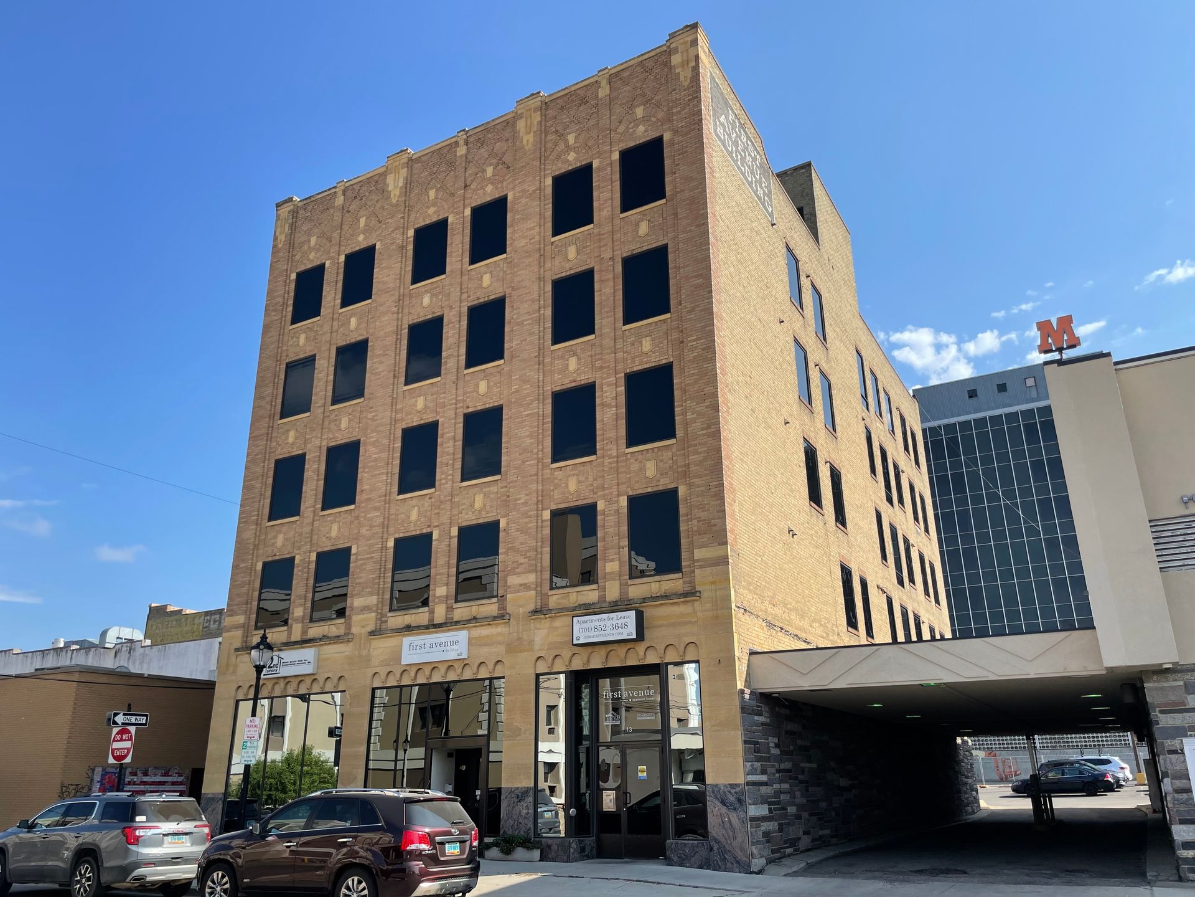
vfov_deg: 53.1
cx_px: 598
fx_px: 898
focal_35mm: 26
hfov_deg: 67.3
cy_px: 448
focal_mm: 4.2
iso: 32
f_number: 1.6
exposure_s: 1/2882
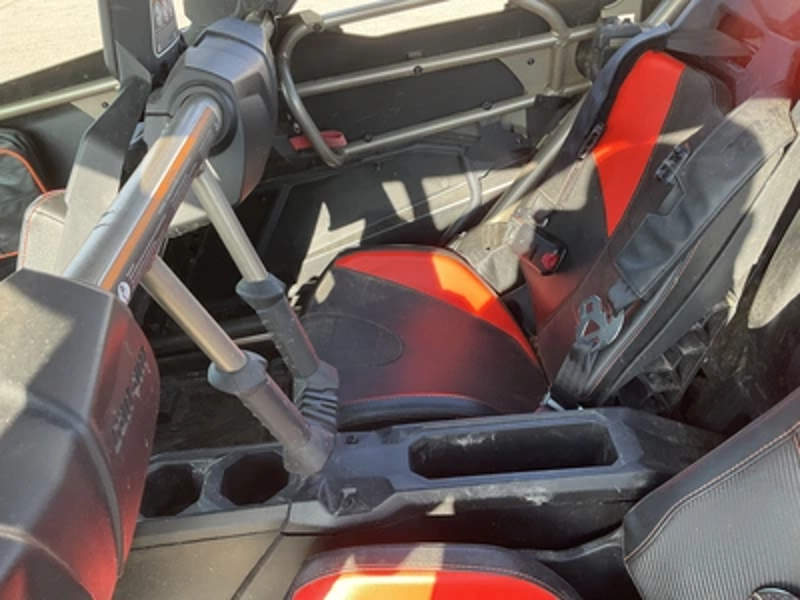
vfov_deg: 48.2
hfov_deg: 61.7
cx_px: 400
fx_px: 670
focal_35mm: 29
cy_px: 300
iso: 40
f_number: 1.8
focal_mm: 3
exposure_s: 1/122
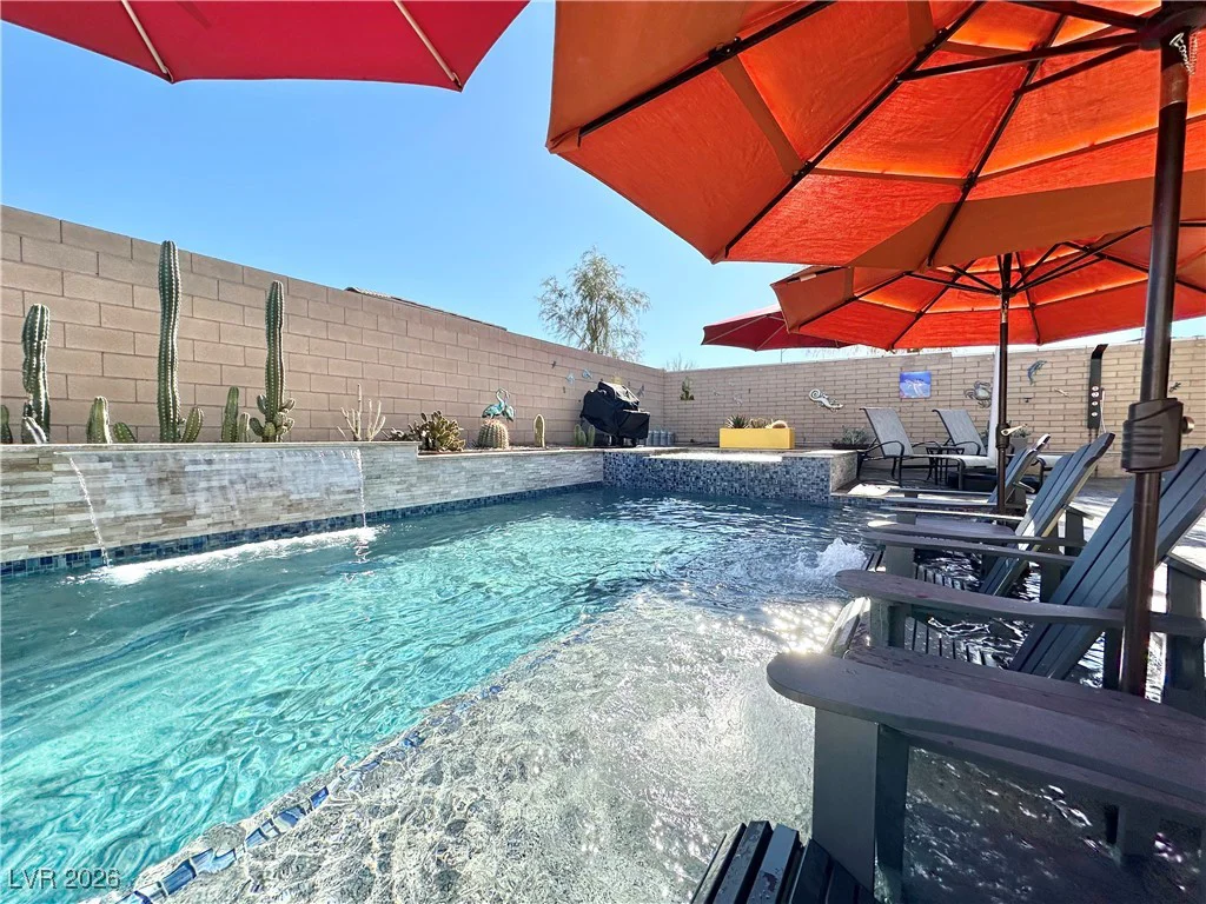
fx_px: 488
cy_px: 452
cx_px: 603
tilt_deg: +0.3
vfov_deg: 85.7
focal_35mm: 14
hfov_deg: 102.1
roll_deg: -0.2
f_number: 2.2
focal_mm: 2.22
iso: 40
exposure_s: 1/842
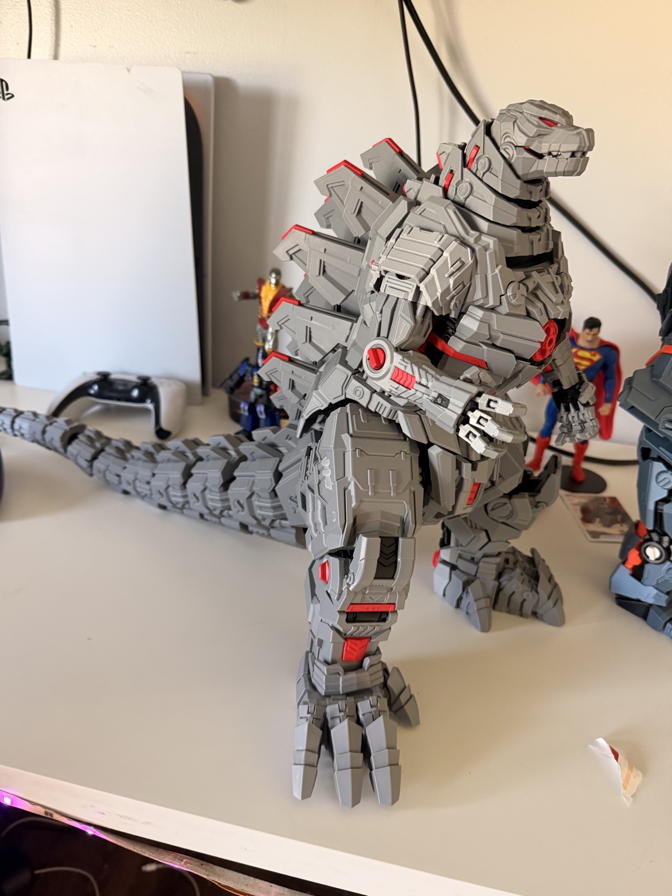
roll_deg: -3.1
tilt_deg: -27.7
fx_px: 621
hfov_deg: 56.8
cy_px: 448
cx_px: 336
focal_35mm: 24
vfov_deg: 71.6
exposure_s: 1/59
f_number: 1.78
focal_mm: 6.76
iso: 400
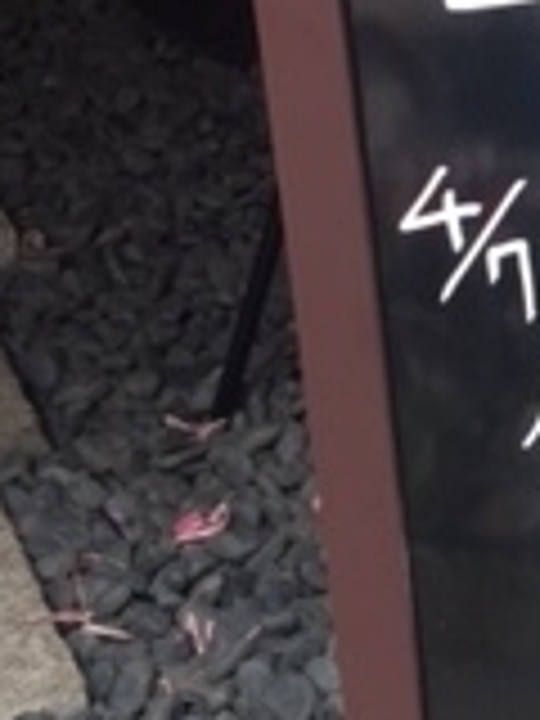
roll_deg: +2.0
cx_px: 986
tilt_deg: -37.0
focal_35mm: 116
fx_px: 2413
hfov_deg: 11.8
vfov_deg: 16.9
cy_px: 536
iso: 40
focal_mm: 4.15
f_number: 2.2
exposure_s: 1/120
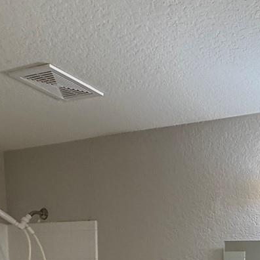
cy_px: 368
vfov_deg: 26.6
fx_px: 425
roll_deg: -2.0
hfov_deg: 29.0
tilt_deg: -7.7
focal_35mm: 50
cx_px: 320
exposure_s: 1/120
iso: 125
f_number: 2.2
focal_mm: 2.22
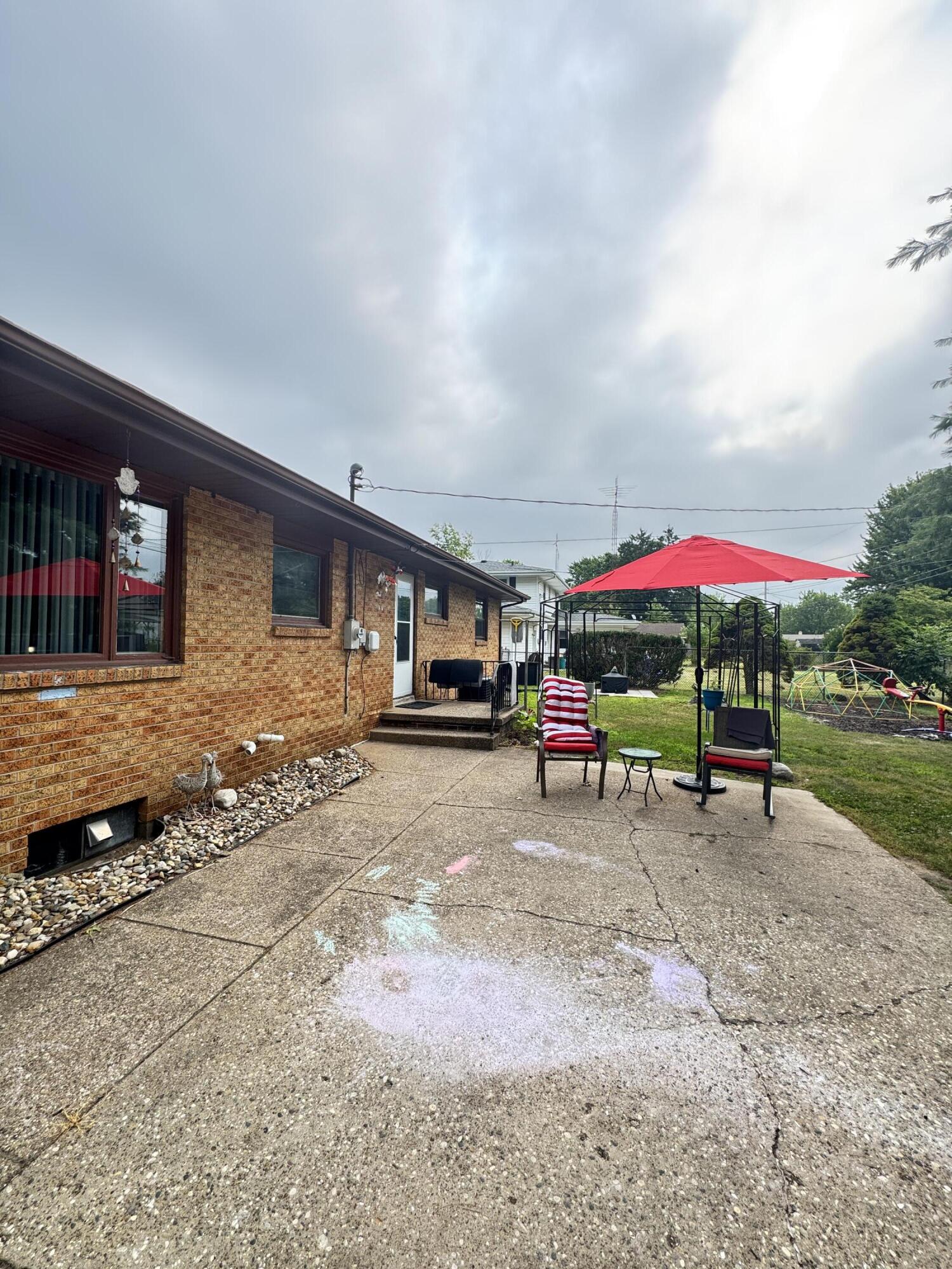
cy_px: 634
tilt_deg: +2.1
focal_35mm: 14
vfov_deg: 102.1
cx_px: 476
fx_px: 513
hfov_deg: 85.7
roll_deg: +0.7
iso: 40
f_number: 2.2
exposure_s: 1/359
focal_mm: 2.22
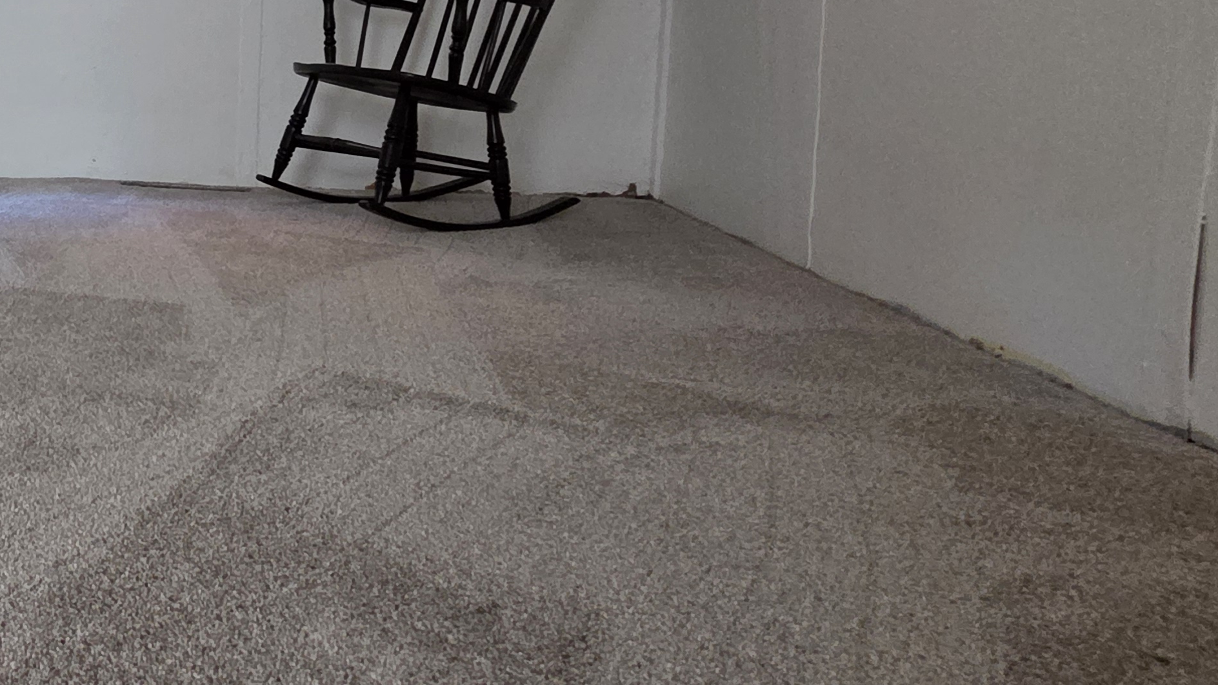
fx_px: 969
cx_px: 50
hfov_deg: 53.3
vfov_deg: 37.7
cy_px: 146
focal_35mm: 30
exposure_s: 1/60
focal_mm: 2.2
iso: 1250
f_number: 2.2
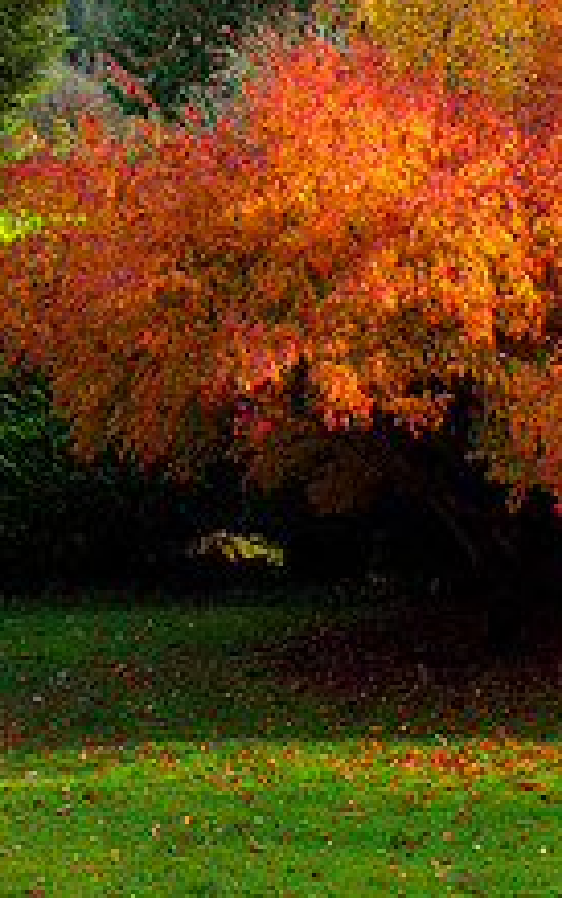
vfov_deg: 20.9
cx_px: 589
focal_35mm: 96
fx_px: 2351
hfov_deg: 13.4
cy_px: -8
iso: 200
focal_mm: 22
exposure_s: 1/50
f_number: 5.6
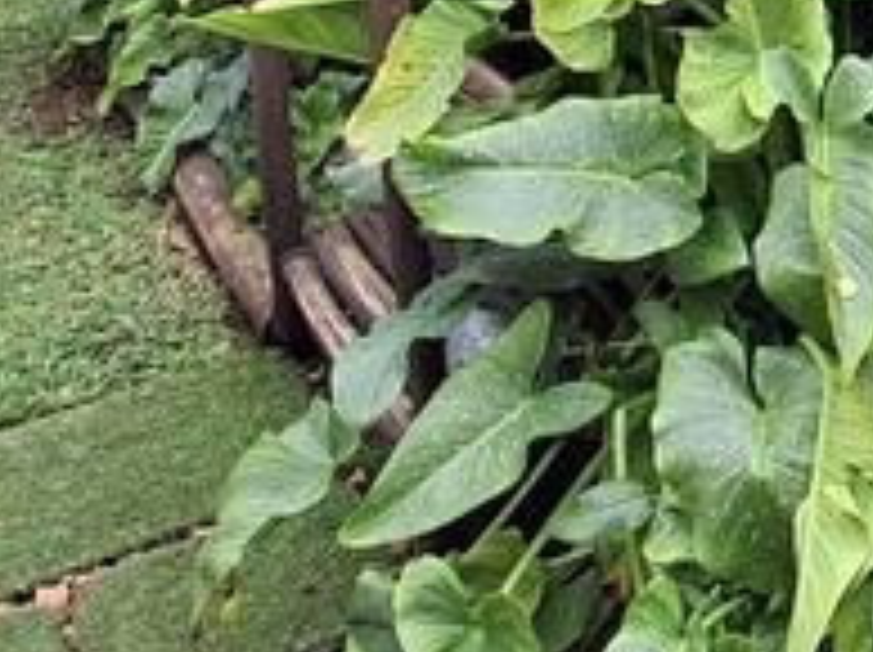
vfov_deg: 20.2
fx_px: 1662
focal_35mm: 66
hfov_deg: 24.9
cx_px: 1184
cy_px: -220
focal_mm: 1.64
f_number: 2.2
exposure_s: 1/222
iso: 40
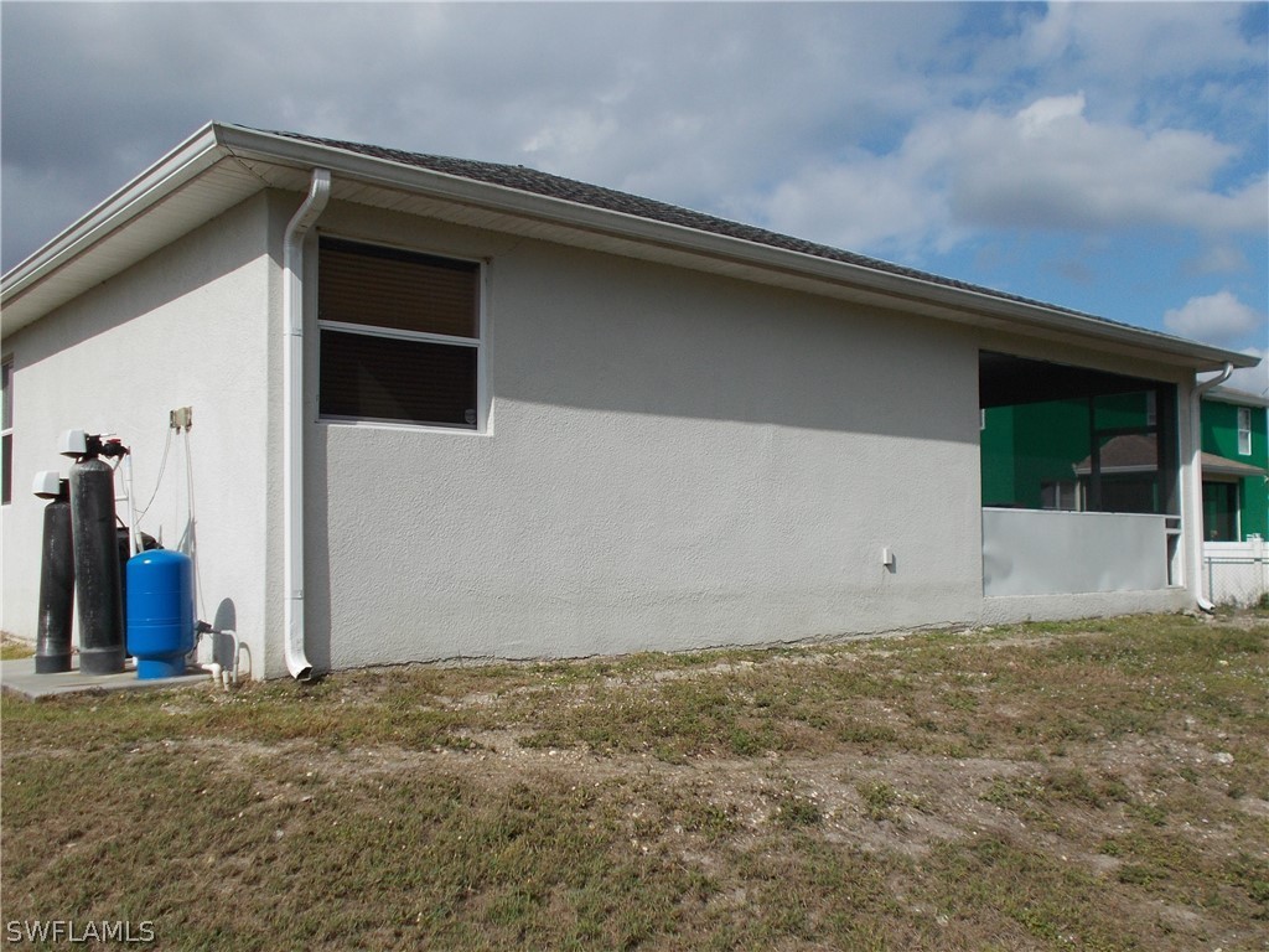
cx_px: 634
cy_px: 476
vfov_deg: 41.8
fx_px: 1246
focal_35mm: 34
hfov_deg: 54.0
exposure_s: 1/320
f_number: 9.2
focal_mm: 6
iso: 80
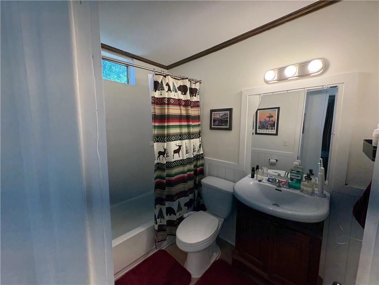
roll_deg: -0.1
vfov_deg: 85.7
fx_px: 153
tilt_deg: -6.7
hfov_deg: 102.1
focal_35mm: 14
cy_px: 142
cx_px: 190
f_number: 2.2
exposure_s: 1/120
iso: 250
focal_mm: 2.22
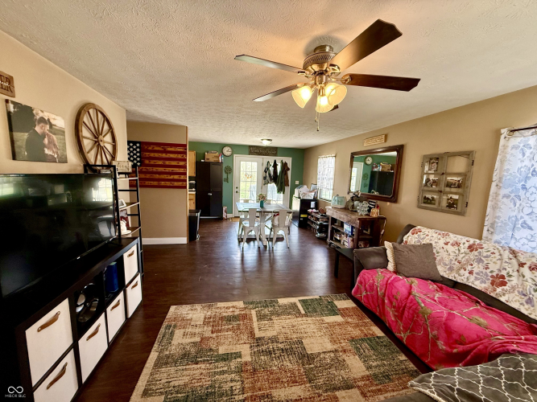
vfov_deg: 85.7
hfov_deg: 102.1
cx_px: 268
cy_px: 201
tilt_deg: -7.4
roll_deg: -1.9
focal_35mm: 14
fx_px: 217
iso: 320
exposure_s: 1/120
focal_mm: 2.22
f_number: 2.2
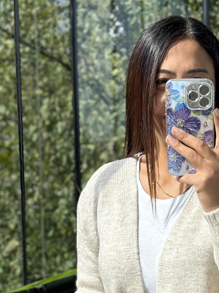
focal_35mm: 101
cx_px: 203
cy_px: 287
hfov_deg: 14.5
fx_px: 852
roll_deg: +0.0
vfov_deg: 19.0
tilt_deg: -18.1
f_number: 1.78
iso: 64
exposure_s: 1/658
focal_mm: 6.76
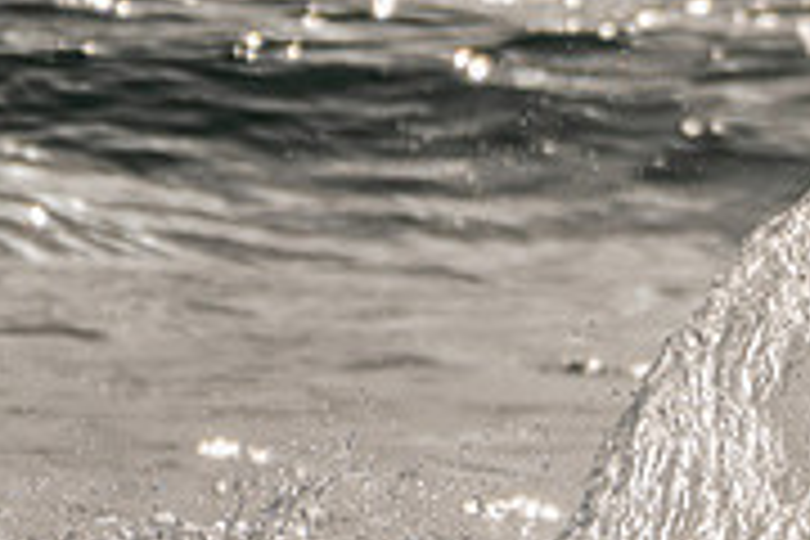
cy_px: 579
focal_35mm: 1979
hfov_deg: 1.0
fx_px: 44524
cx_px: 1187
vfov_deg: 0.7
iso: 64
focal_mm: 500
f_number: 5.6
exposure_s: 1/2000
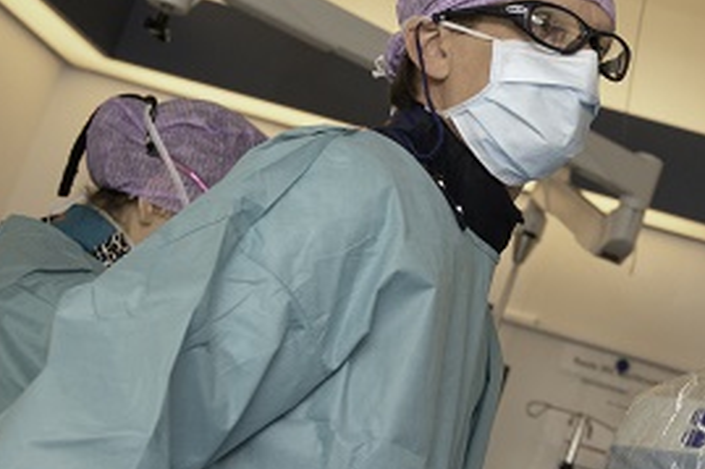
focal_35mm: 134
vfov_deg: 10.2
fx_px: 2622
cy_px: 132
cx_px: 862
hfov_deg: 14.8
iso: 1000
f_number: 4
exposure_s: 1/200
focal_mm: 45
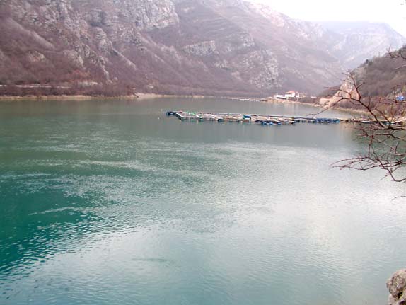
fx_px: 446
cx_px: 203
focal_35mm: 38
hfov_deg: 49.0
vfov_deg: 37.7
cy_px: 152
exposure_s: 1/171
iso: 50
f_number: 3.5
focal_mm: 5.8
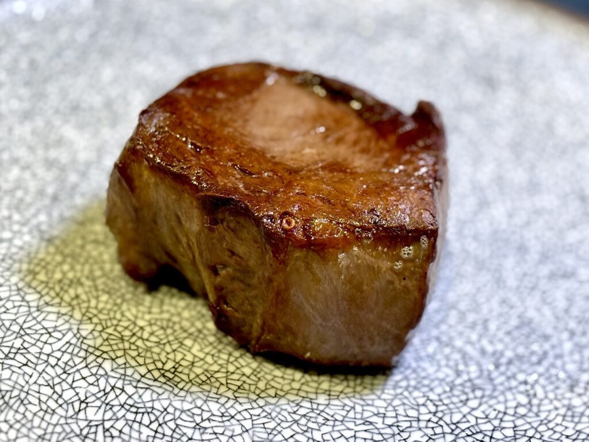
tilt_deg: -38.7
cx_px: 294
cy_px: 221
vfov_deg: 28.0
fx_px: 885
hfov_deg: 36.8
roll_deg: -2.0
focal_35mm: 52
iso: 160
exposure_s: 1/55
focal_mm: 5.96
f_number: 1.6
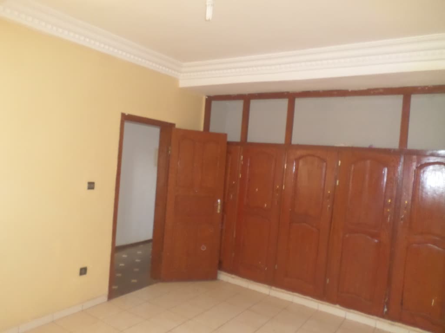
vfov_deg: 54.9
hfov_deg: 69.4
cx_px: 222
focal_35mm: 25
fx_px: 321
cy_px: 166
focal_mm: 4.5
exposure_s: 1/30
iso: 320
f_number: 2.5
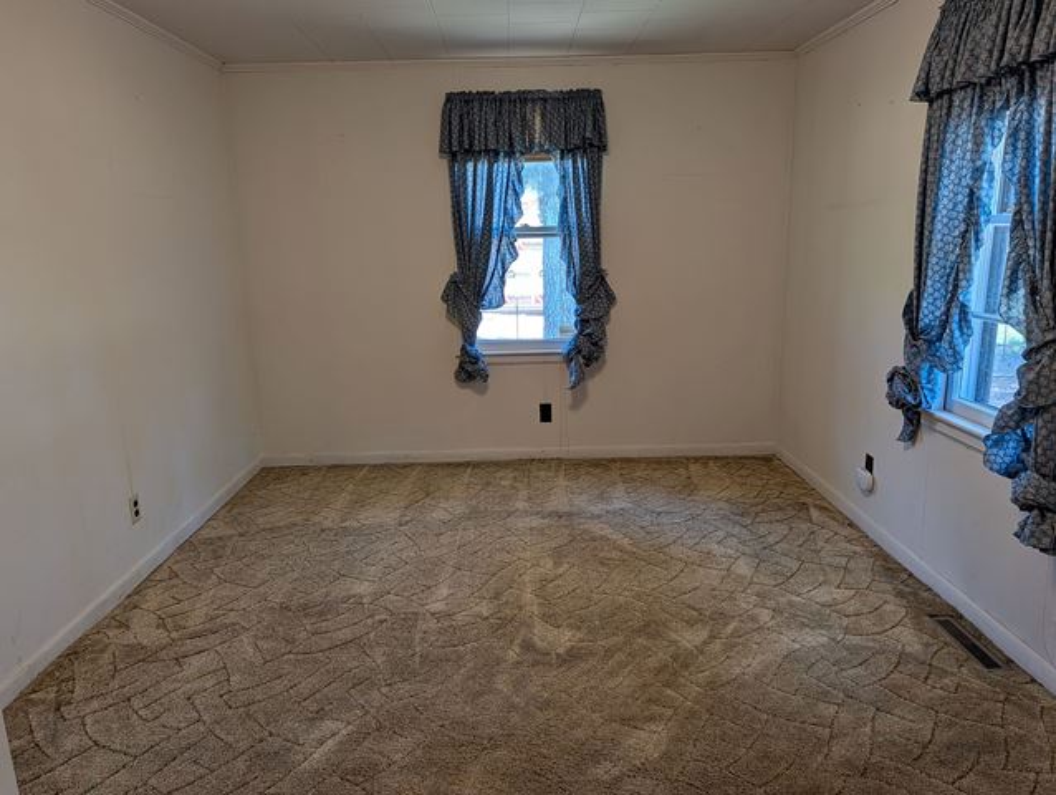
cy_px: 398
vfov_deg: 56.9
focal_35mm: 24
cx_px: 528
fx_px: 733
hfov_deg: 71.5
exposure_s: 1/120
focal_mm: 6.9
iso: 72
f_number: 1.68
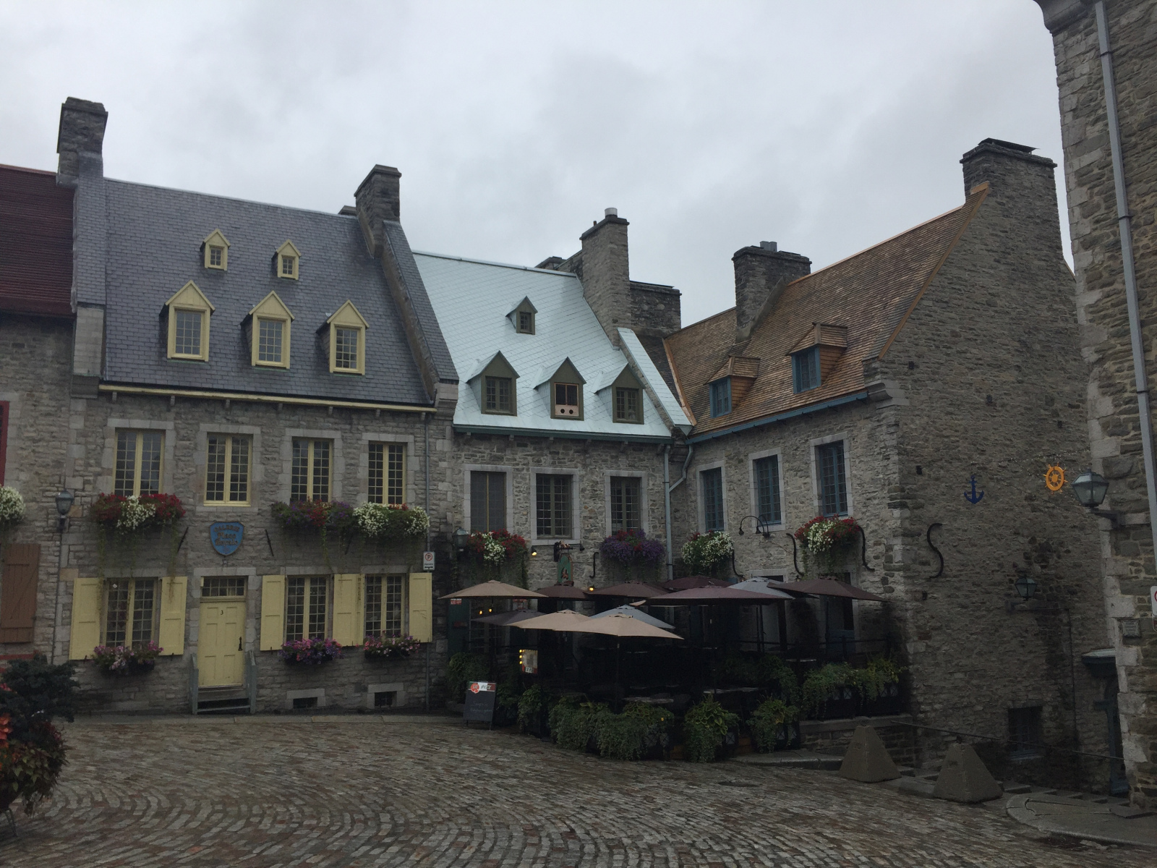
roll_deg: +0.8
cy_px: 434
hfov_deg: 61.7
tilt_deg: +9.3
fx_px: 969
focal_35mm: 29
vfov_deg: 48.2
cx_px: 578
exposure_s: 1/1980
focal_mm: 4.15
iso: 32
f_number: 2.2
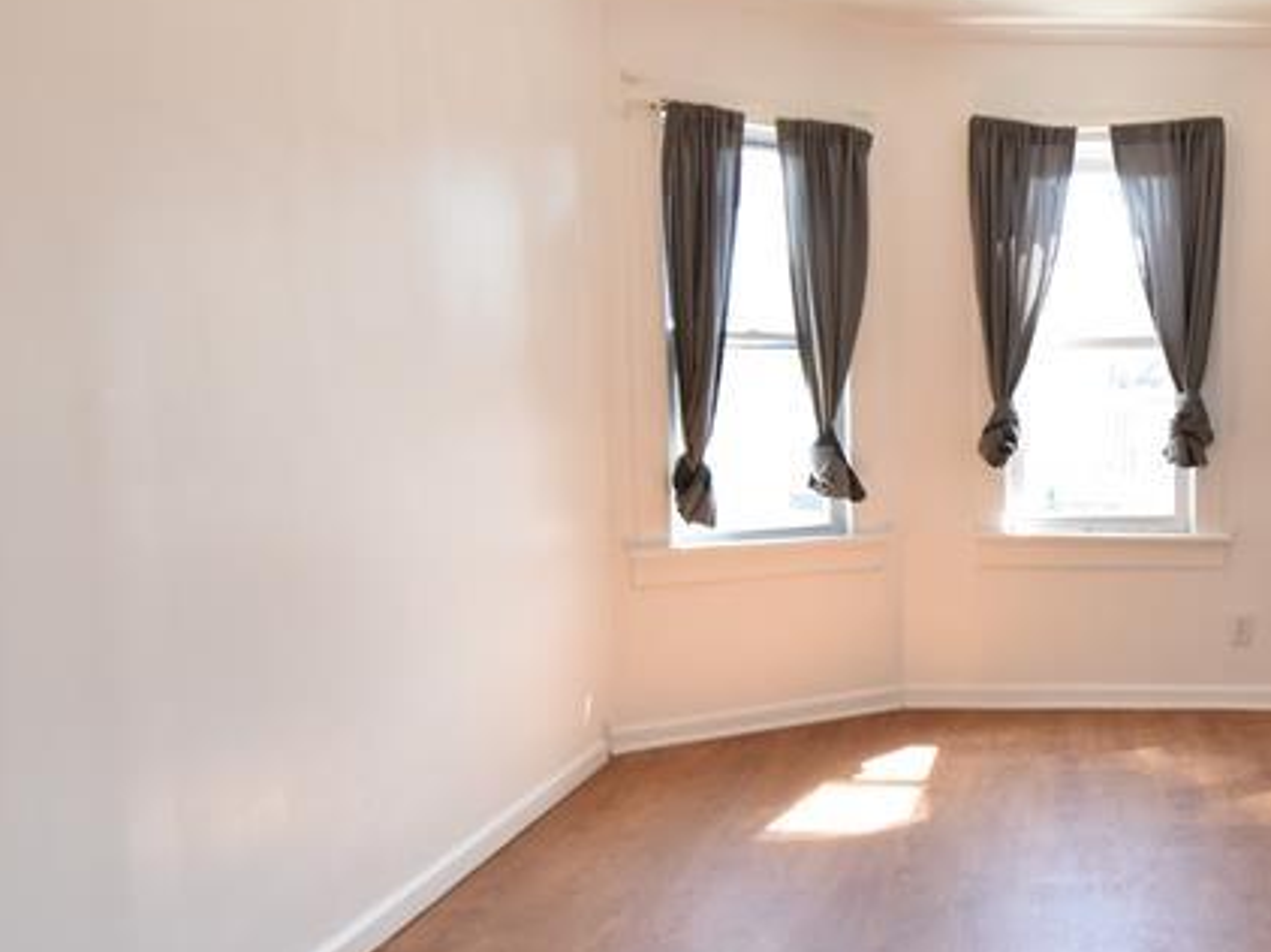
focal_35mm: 35
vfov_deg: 40.6
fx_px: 1284
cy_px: 500
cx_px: 1078
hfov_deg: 48.5
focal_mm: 10
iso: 400
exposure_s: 1/20
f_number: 8
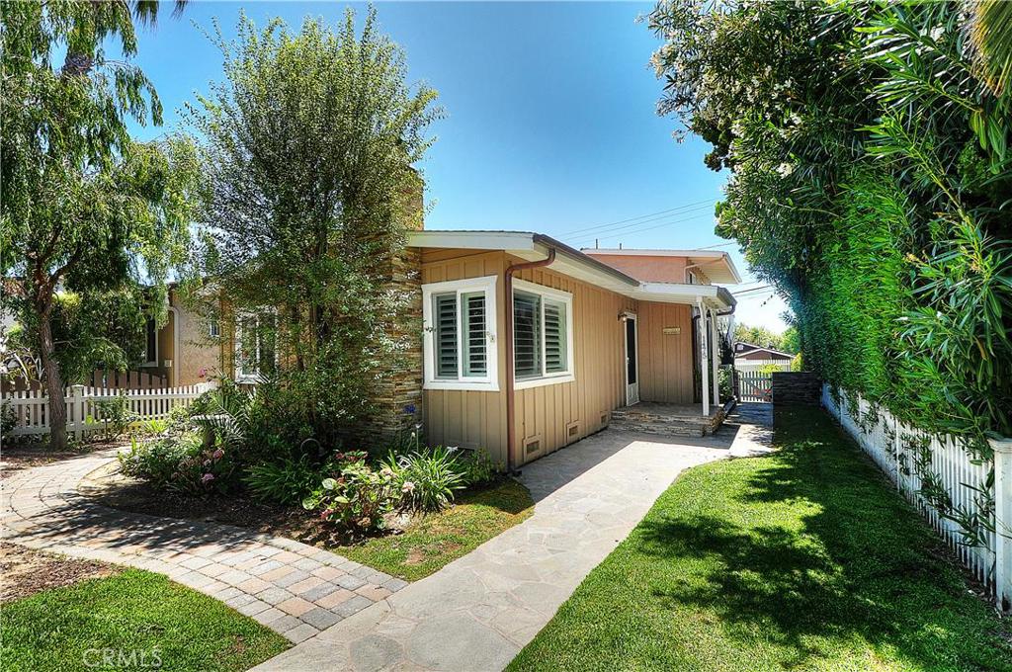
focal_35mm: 15
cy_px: 336
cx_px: 506
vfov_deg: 77.2
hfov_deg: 100.5
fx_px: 421
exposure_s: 1/200
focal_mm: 10
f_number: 9
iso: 200
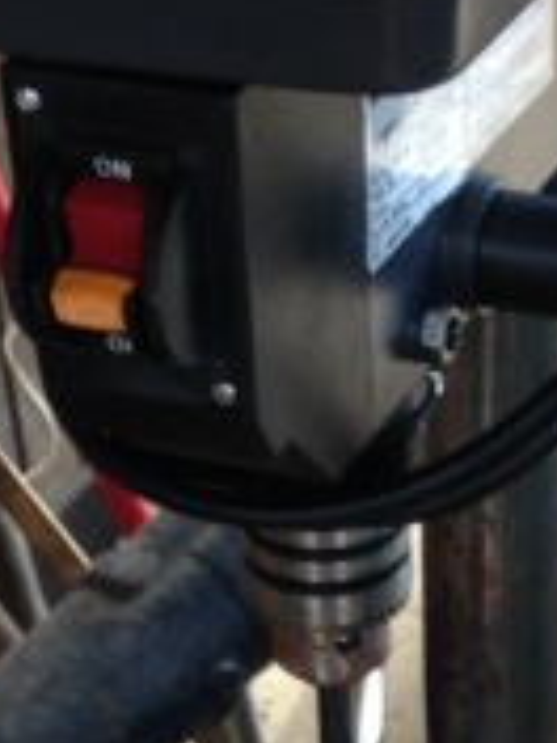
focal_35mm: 120
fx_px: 2575
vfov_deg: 15.9
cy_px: 827
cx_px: 346
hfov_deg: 12.3
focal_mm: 4.1
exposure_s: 1/20
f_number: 2.4
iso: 50
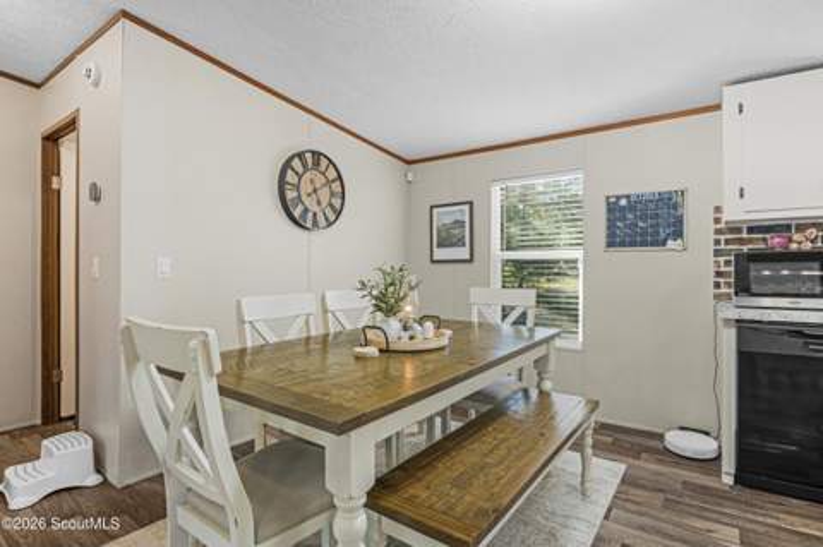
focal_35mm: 16
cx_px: 412
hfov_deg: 95.0
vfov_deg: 71.9
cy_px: 274
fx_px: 377
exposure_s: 1/2
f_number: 7.1
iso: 100
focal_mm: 11
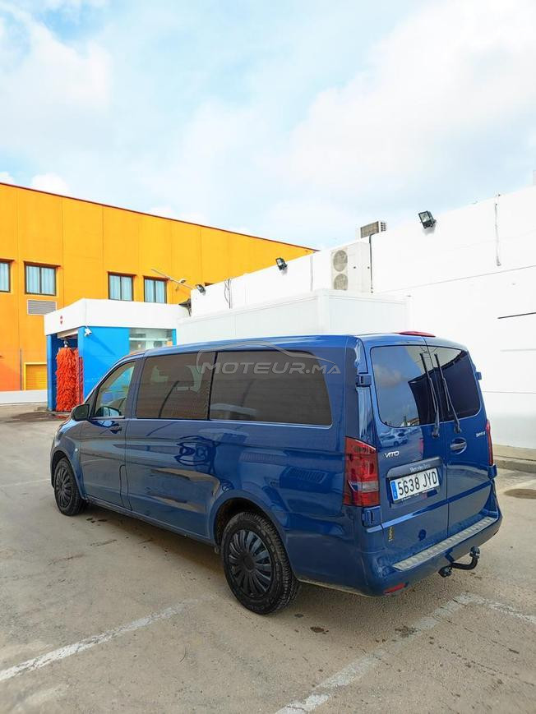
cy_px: 357
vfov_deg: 73.9
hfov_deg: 58.9
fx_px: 475
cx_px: 268
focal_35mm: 23
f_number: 1.88
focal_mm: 5.59
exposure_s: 1/190
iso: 50
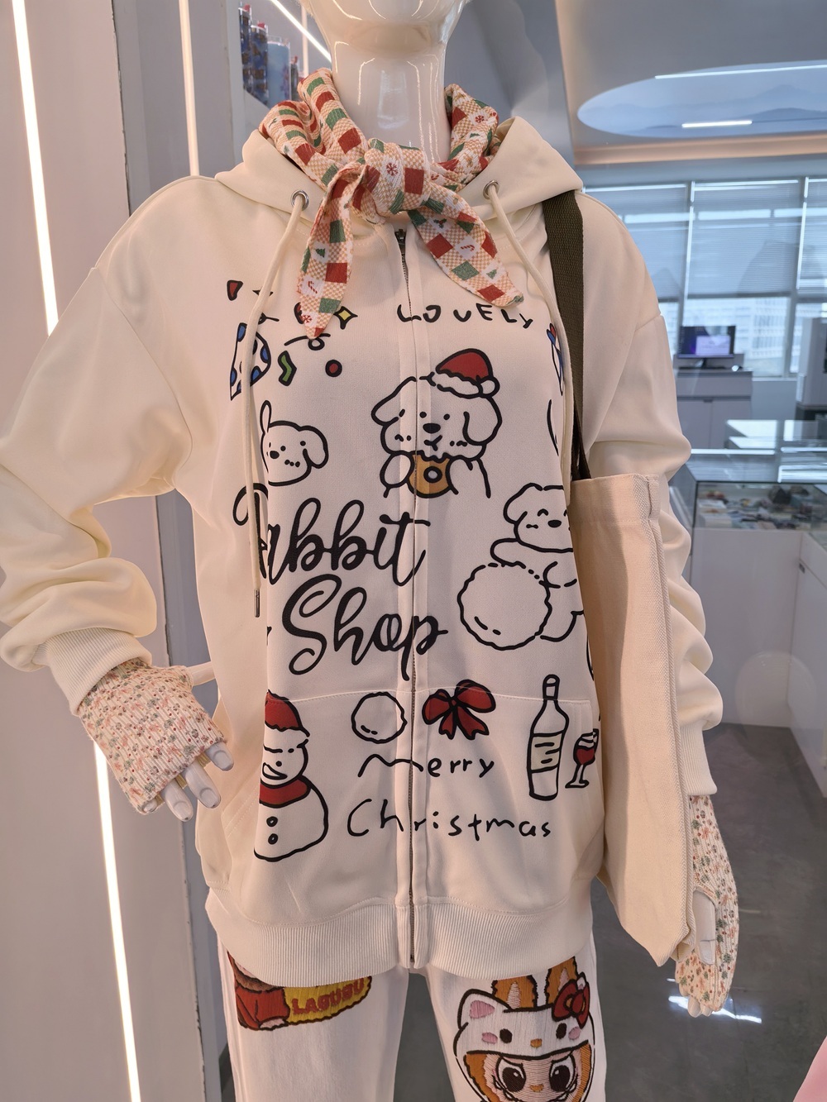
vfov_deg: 65.3
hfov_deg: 51.4
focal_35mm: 27
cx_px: 414
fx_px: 860
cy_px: 551
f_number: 1.9
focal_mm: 5.52
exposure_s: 1/102
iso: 50
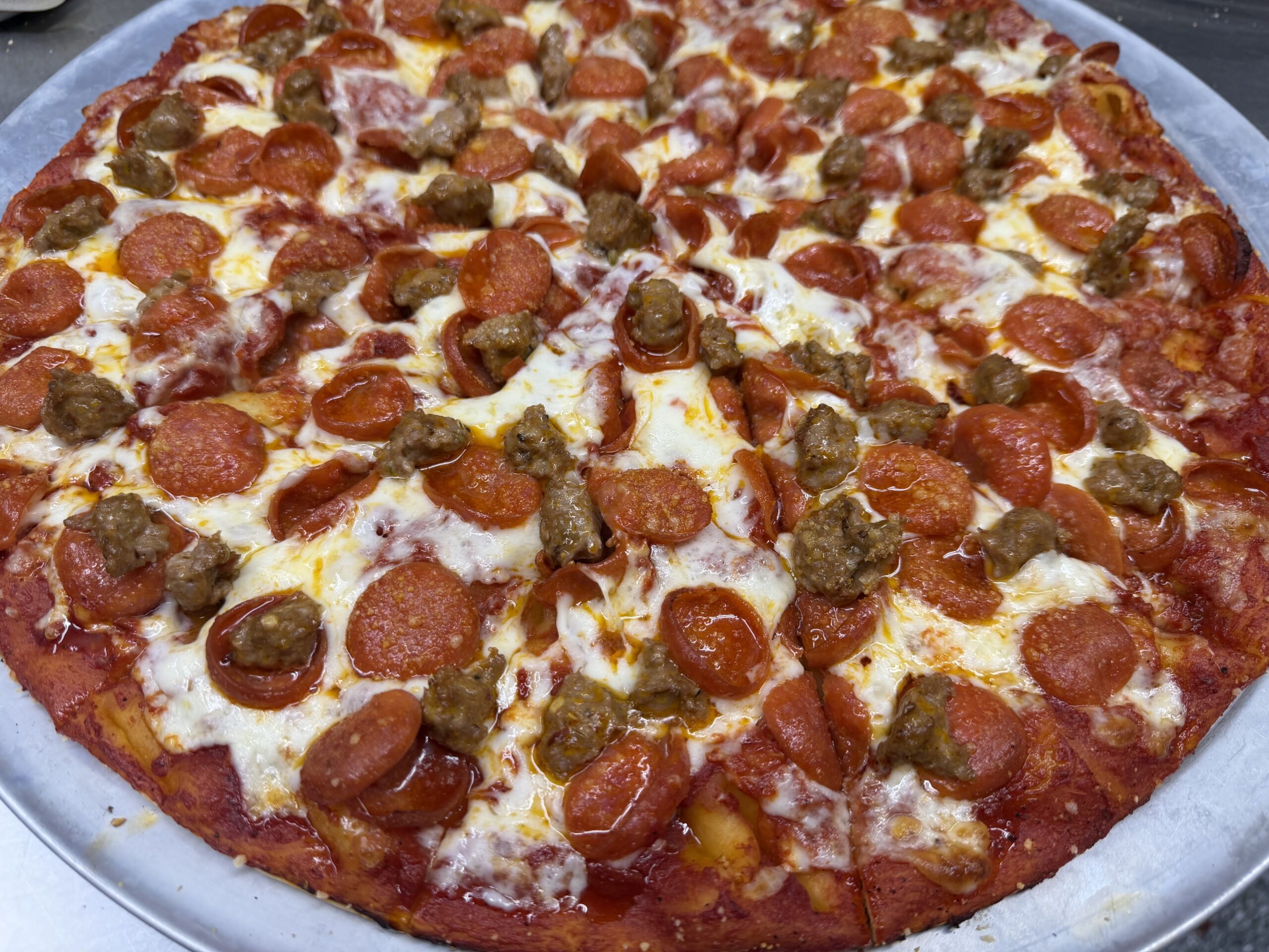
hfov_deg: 71.6
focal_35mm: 24
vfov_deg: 56.8
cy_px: 476
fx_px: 880
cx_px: 634
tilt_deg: -56.4
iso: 80
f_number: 1.78
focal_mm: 6.76
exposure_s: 1/150
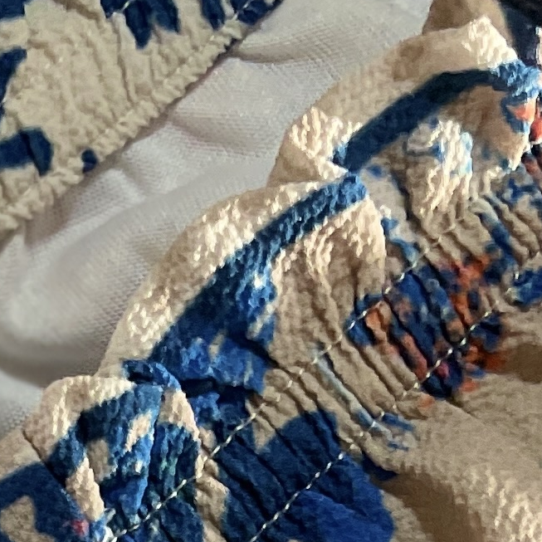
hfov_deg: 11.7
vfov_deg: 10.1
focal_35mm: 142
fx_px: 2515
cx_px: -311
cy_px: 1443
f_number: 1.6
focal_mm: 4.2
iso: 200
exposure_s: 1/50
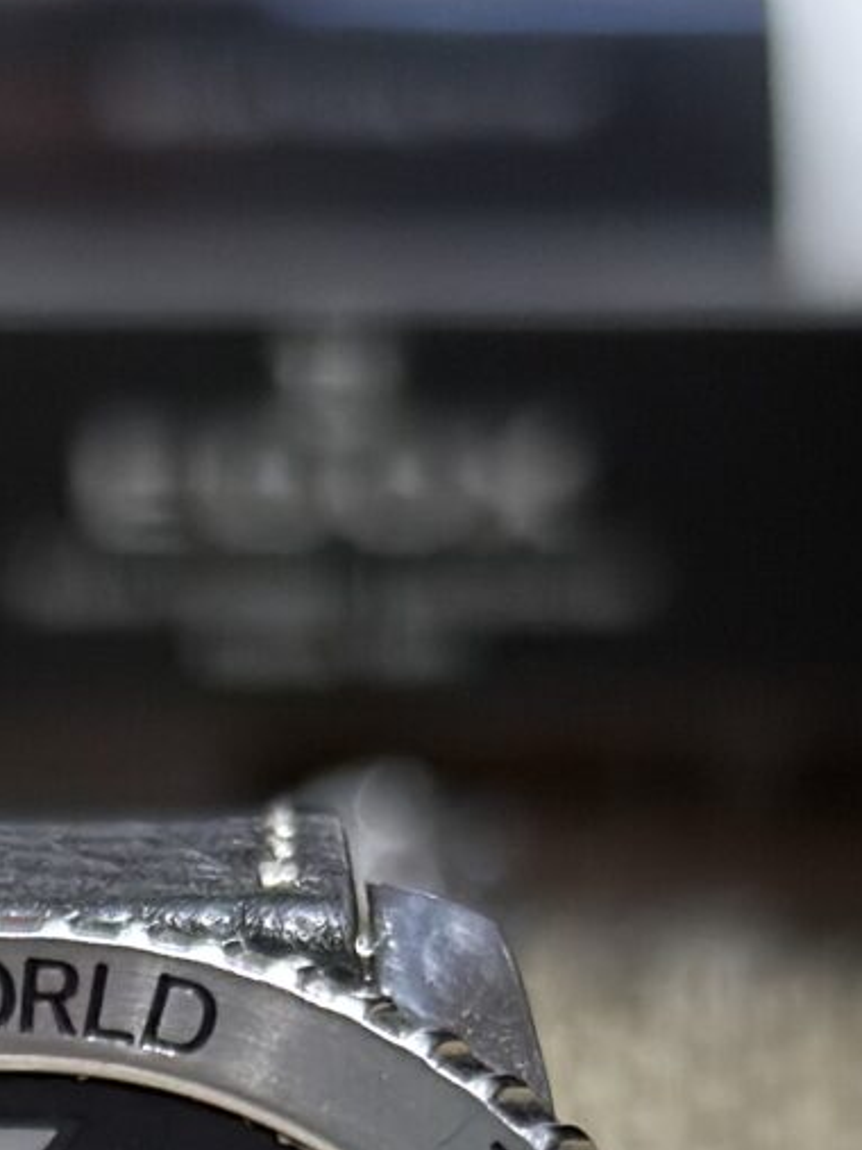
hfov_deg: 7.3
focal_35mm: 202
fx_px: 6710
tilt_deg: -20.1
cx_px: 178
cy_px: 2223
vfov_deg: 9.2
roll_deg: -0.7
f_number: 1.78
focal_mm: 6.76
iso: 200
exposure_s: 1/33
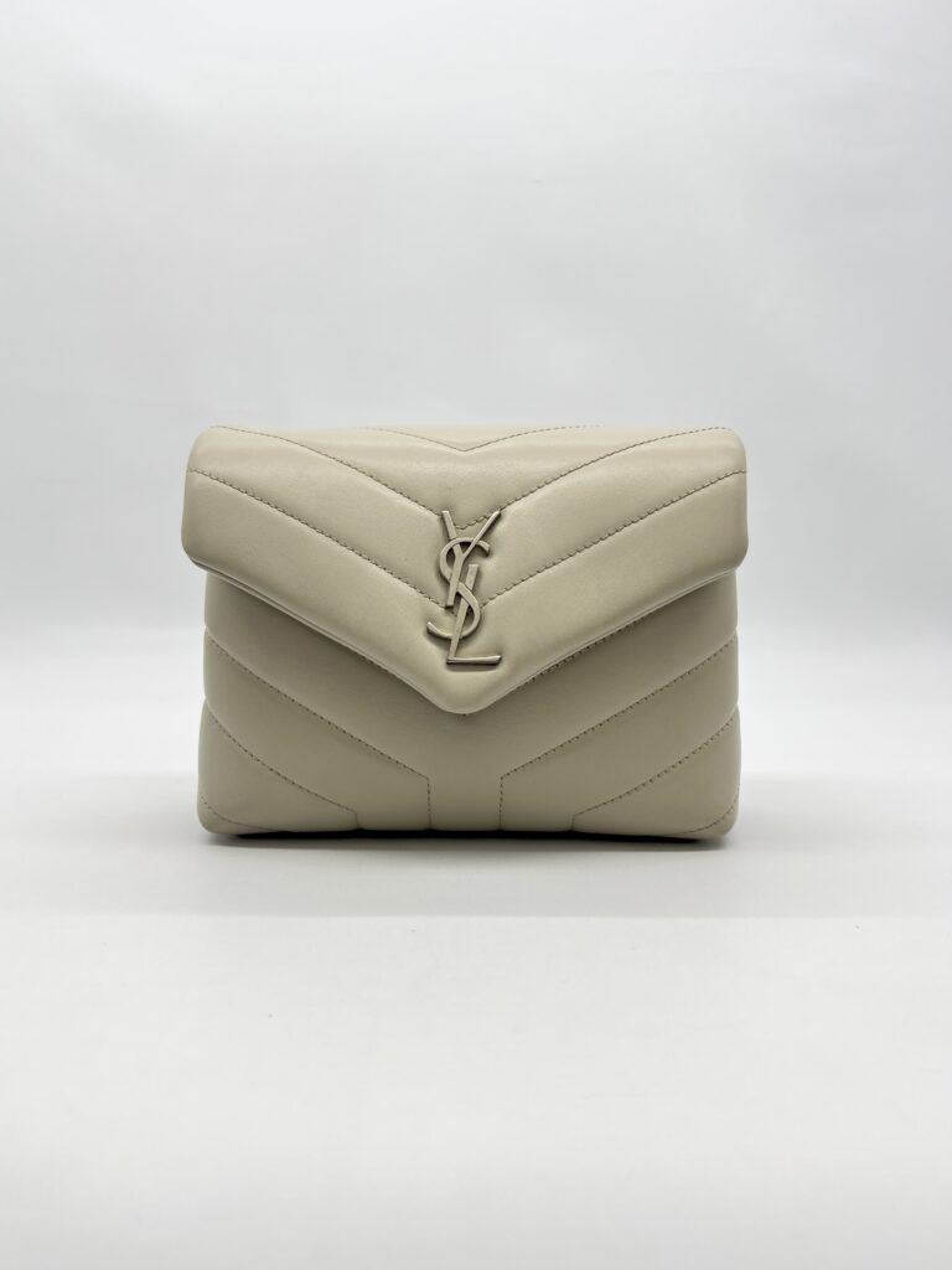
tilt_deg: -4.8
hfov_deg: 53.1
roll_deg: -0.3
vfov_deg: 67.3
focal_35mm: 26
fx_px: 953
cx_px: 476
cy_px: 635
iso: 40
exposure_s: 1/208
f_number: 1.5
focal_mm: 5.7
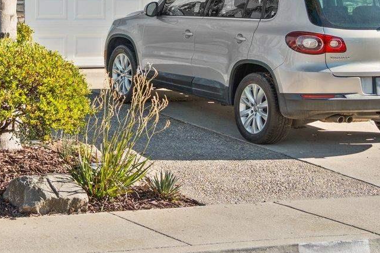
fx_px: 1245
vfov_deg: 11.3
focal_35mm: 118
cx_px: -83
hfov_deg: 16.6
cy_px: -77
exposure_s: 1/30
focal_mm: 37
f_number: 8
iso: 100
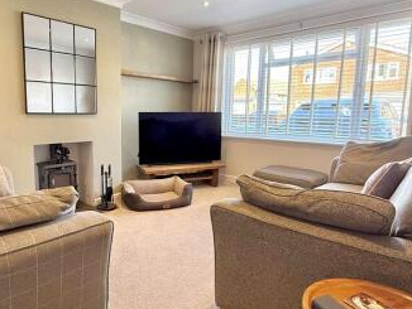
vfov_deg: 54.9
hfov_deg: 68.6
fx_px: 298
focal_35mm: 25
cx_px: 162
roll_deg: -0.6
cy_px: 148
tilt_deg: -6.9
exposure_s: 1/100
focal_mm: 2.22
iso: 250
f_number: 2.2
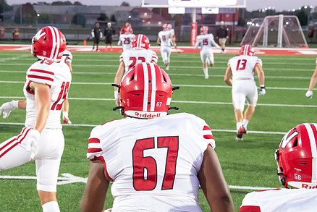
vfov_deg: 15.9
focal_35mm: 86
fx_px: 758
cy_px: 97
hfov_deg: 23.6
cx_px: 127
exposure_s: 1/320
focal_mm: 65
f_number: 7.1
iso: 10000
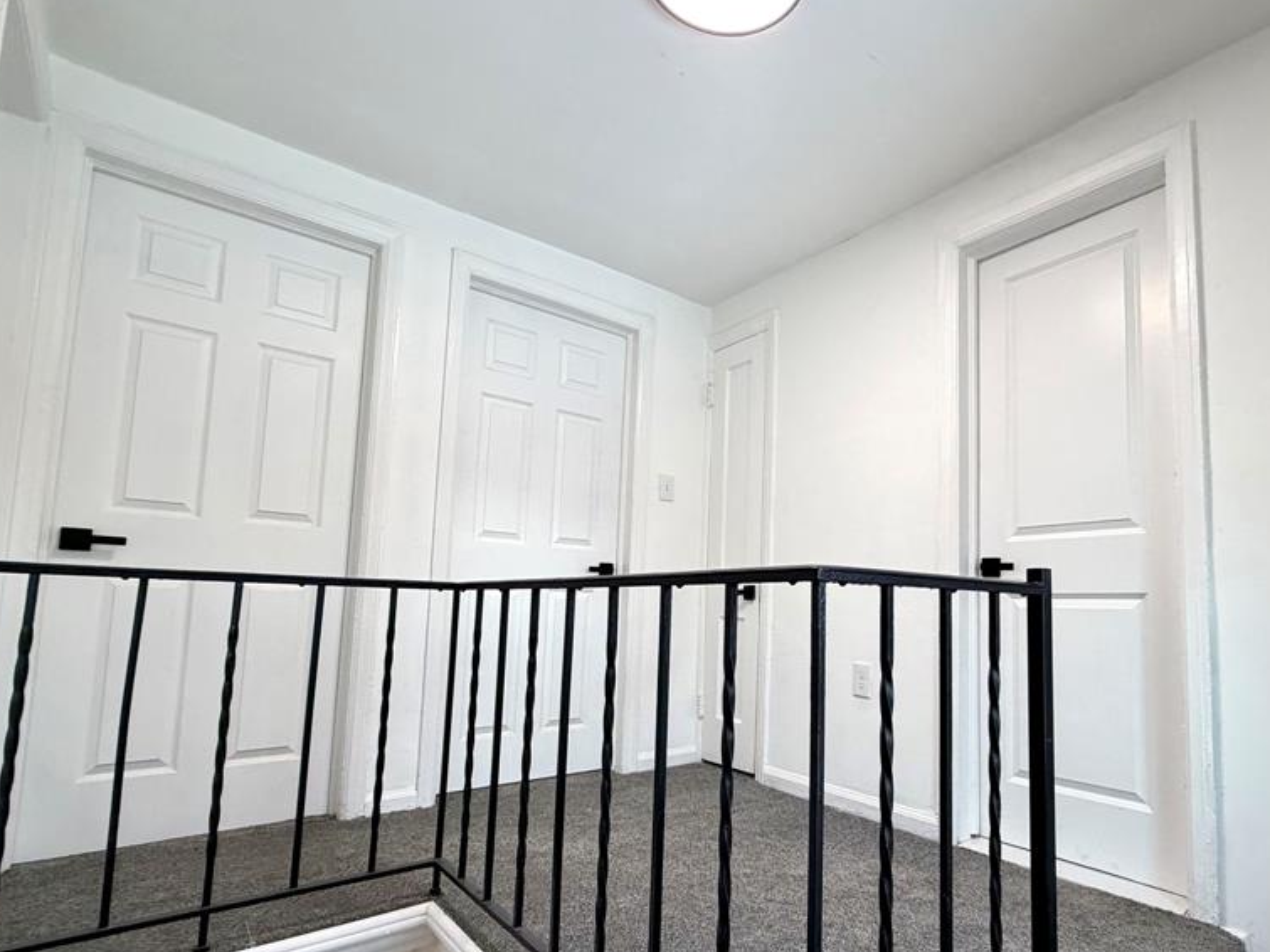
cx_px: 782
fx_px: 697
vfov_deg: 68.3
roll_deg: -1.3
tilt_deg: +4.1
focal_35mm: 19
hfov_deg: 83.3
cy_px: 548
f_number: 2.2
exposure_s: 1/121
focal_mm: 2.22
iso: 320
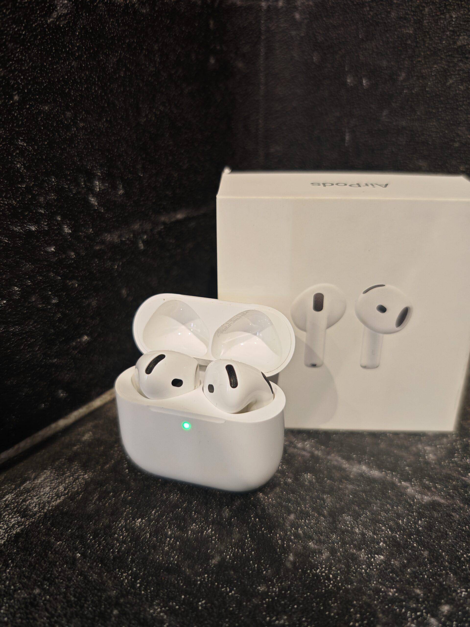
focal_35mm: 27
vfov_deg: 65.3
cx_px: 235
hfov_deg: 51.4
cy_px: 314
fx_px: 489
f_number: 1.4
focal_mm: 6.83
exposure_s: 1/50
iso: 250
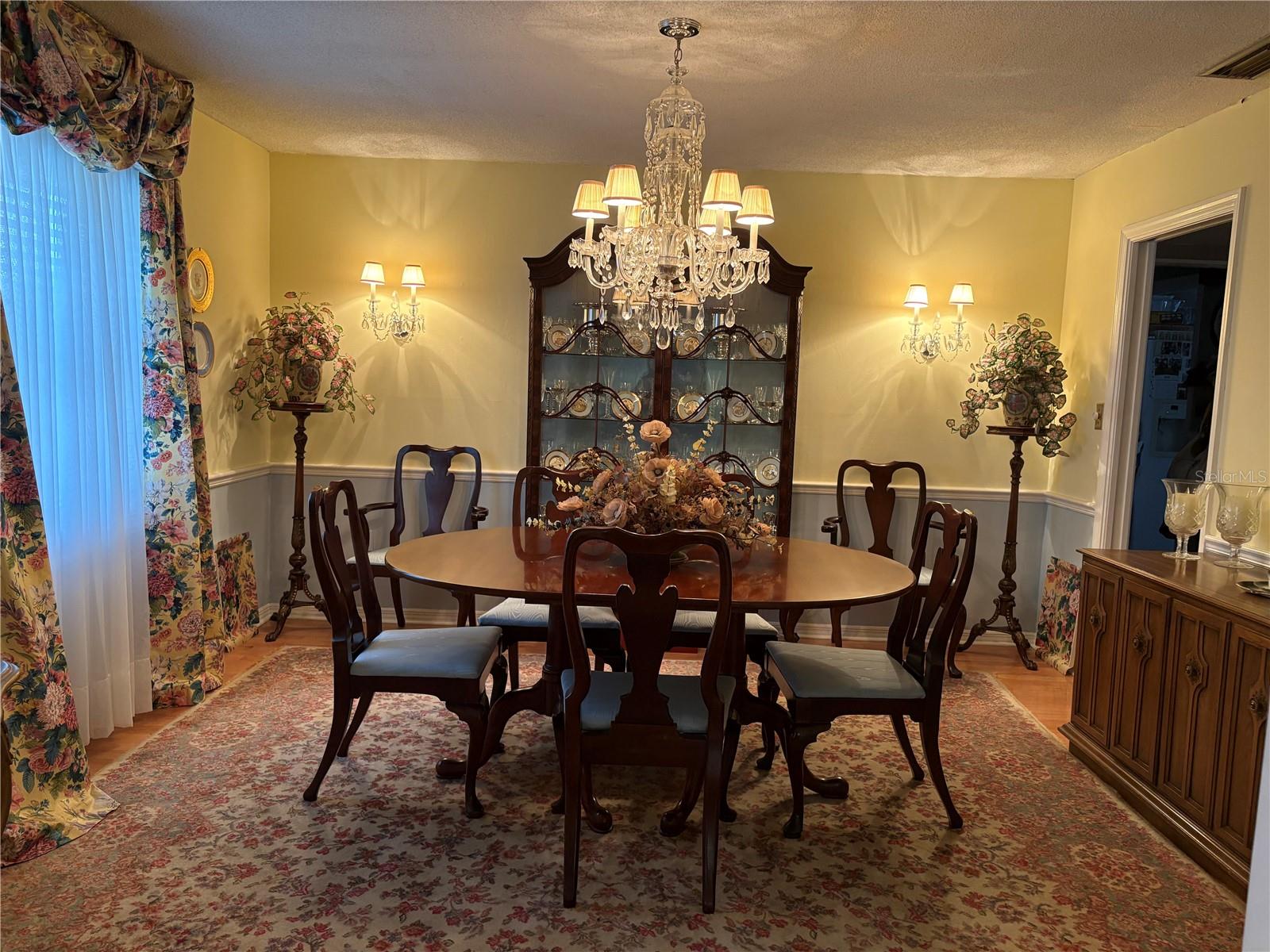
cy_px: 476
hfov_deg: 67.3
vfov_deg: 53.1
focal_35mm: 26
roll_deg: -1.6
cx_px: 635
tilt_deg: -4.7
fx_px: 954
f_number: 1.6
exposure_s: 1/60
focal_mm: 5.96
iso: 160
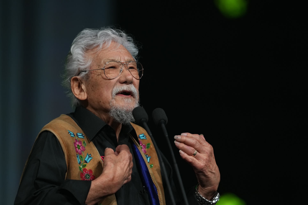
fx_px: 3422
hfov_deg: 5.2
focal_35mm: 400
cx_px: 154
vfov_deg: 3.4
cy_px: 102
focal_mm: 400
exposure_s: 1/500
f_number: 3.2
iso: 1250
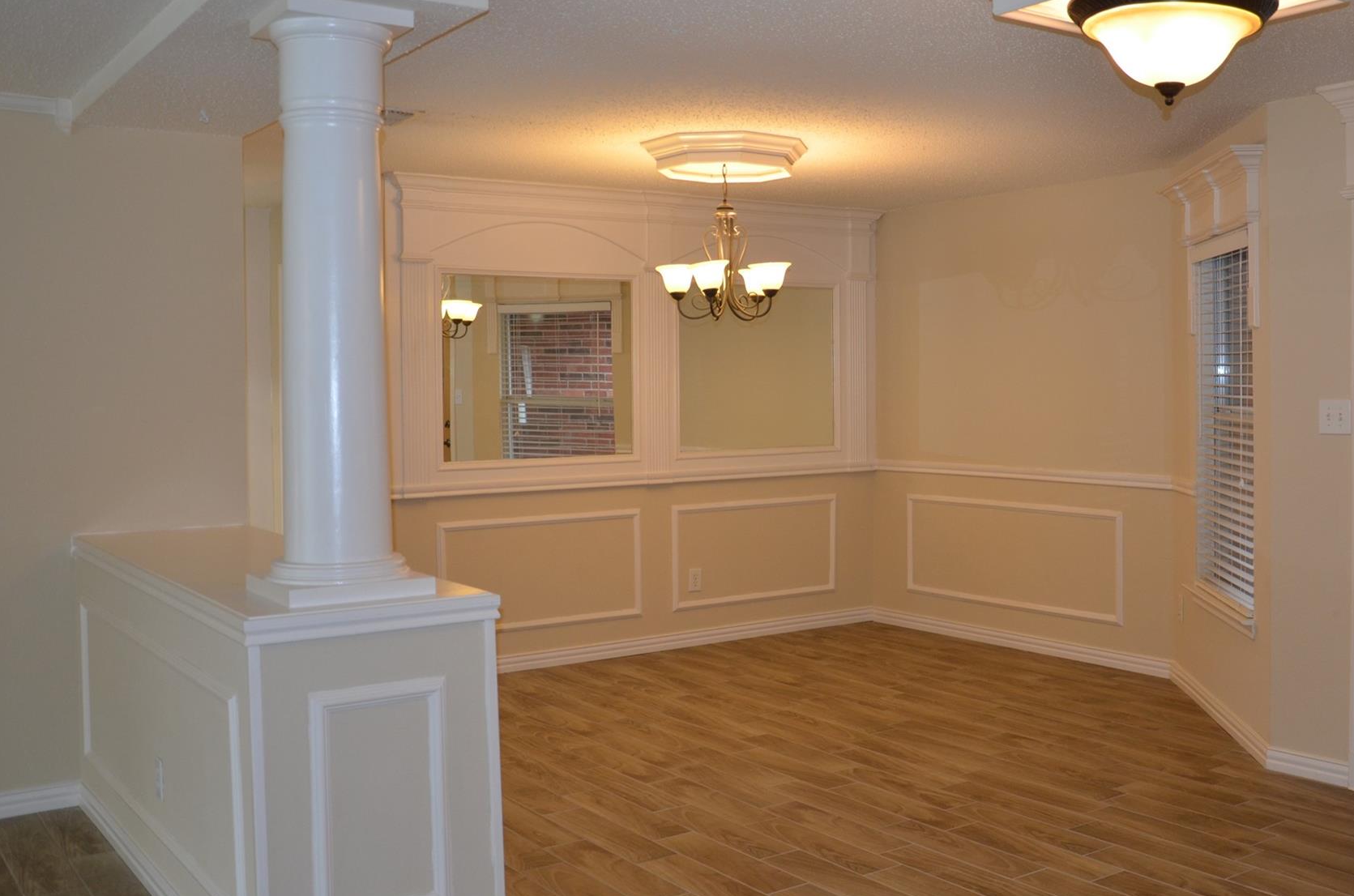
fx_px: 1449
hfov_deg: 49.9
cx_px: 776
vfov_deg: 34.4
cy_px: 431
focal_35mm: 39
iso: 400
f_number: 3.8
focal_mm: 21
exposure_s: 1/80
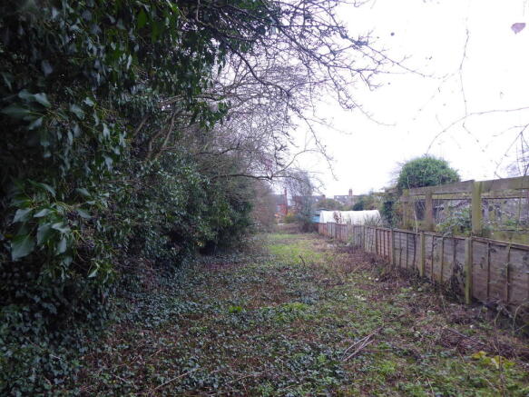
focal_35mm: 24
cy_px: 198
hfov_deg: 71.6
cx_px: 264
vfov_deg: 56.8
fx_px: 367
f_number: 3.3
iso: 160
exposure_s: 1/60
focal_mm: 4.3
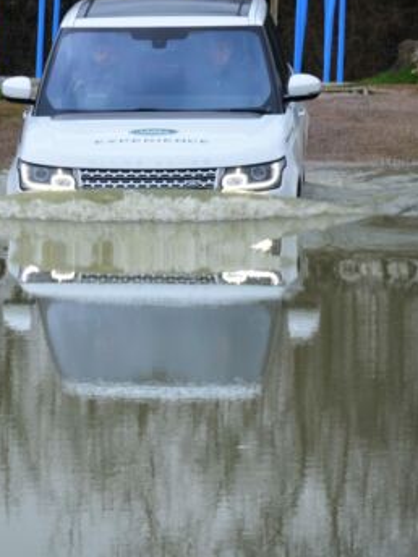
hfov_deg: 4.1
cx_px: 165
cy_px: 239
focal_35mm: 361
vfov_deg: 5.5
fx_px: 5811
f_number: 13
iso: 200
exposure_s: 1/40
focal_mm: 135
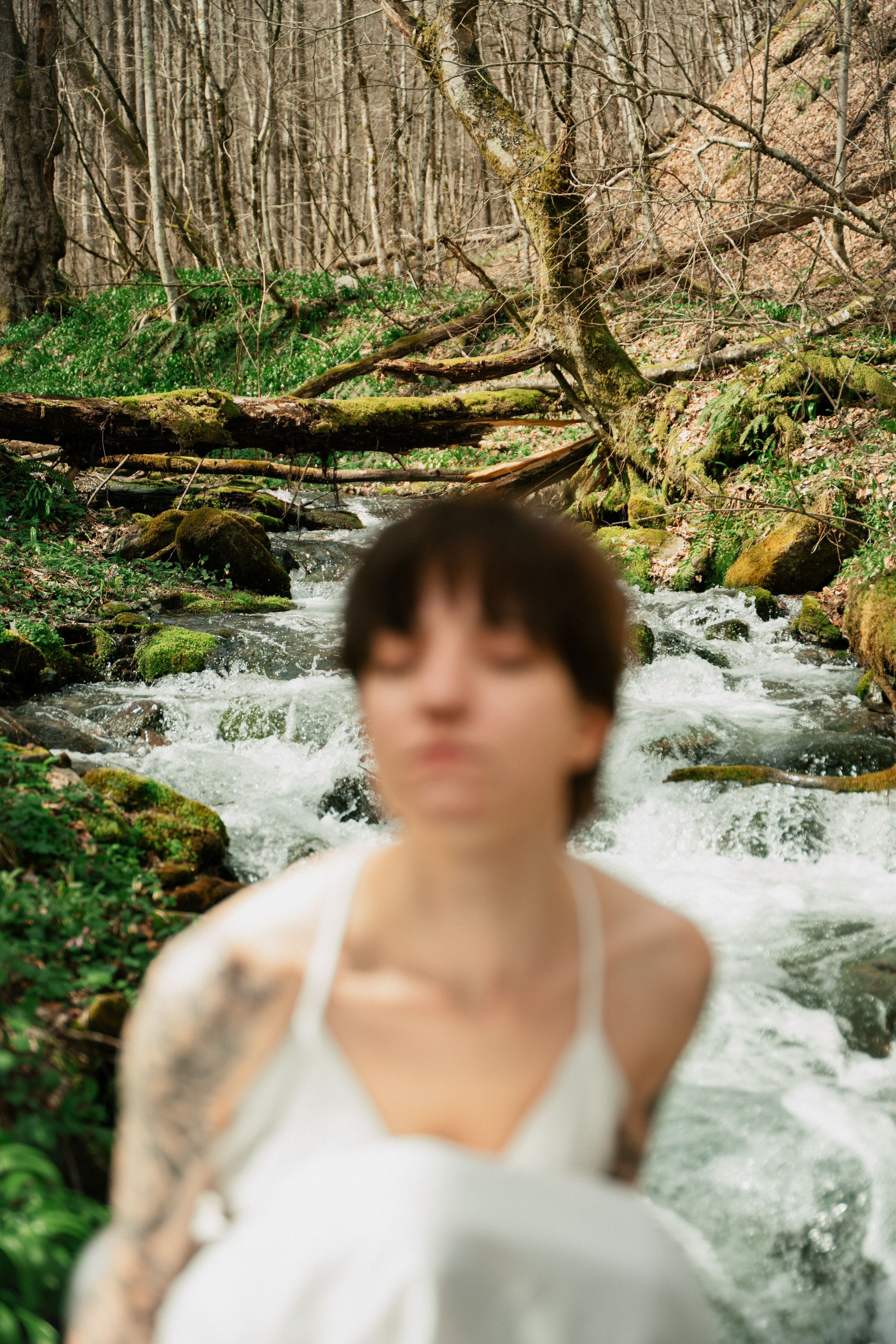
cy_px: 672
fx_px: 2015
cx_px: 448
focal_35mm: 54
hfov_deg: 25.1
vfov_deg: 36.9
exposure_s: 1/400
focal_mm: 54
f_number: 2.8
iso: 80
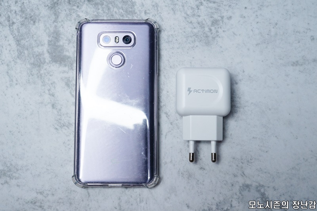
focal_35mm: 45
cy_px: 106
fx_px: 396
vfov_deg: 29.8
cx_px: 158
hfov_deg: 43.6
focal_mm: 30
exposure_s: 1/200
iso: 400
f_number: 7.1
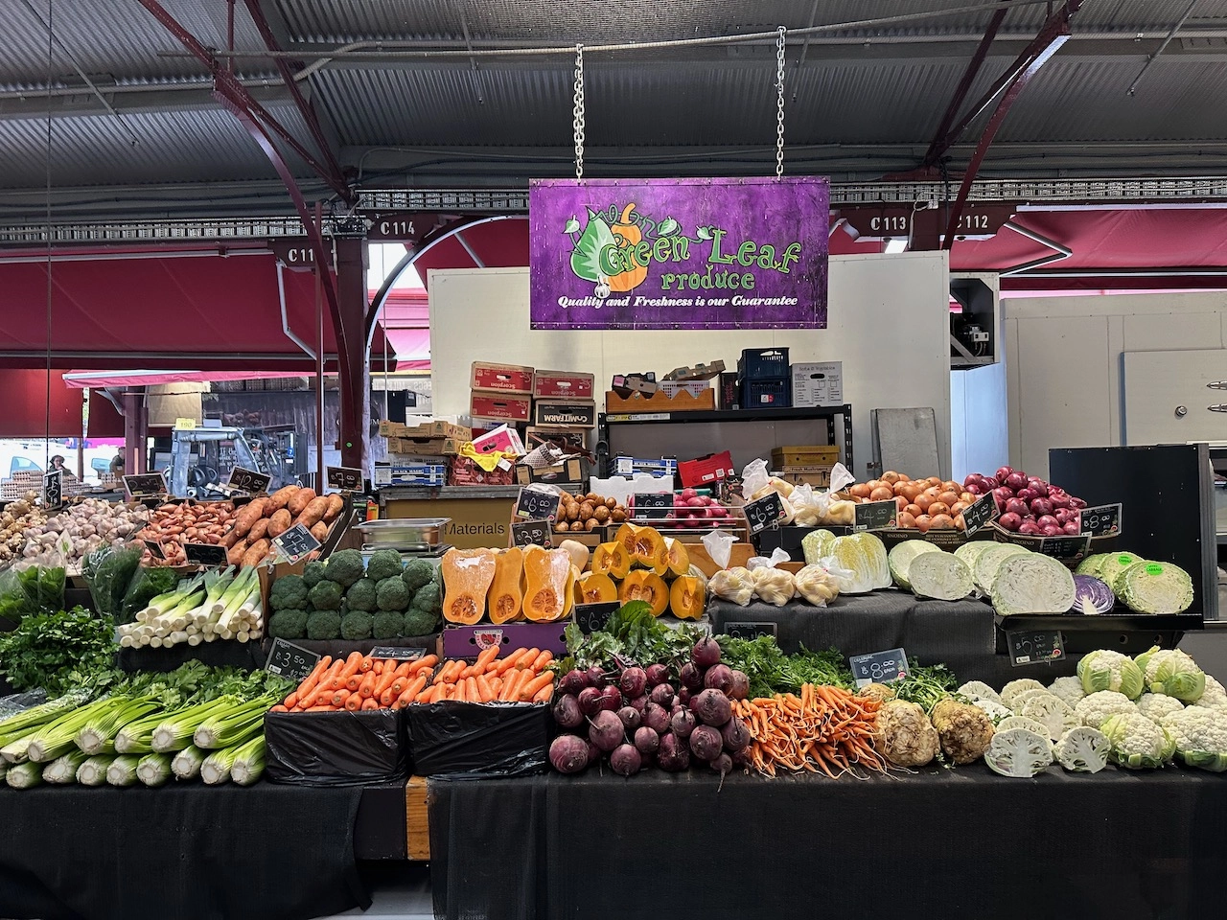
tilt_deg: +0.2
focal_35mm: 24
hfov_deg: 71.6
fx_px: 851
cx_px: 614
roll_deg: +0.7
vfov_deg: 56.8
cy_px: 460
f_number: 1.8
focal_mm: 6.9
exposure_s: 1/50
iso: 200
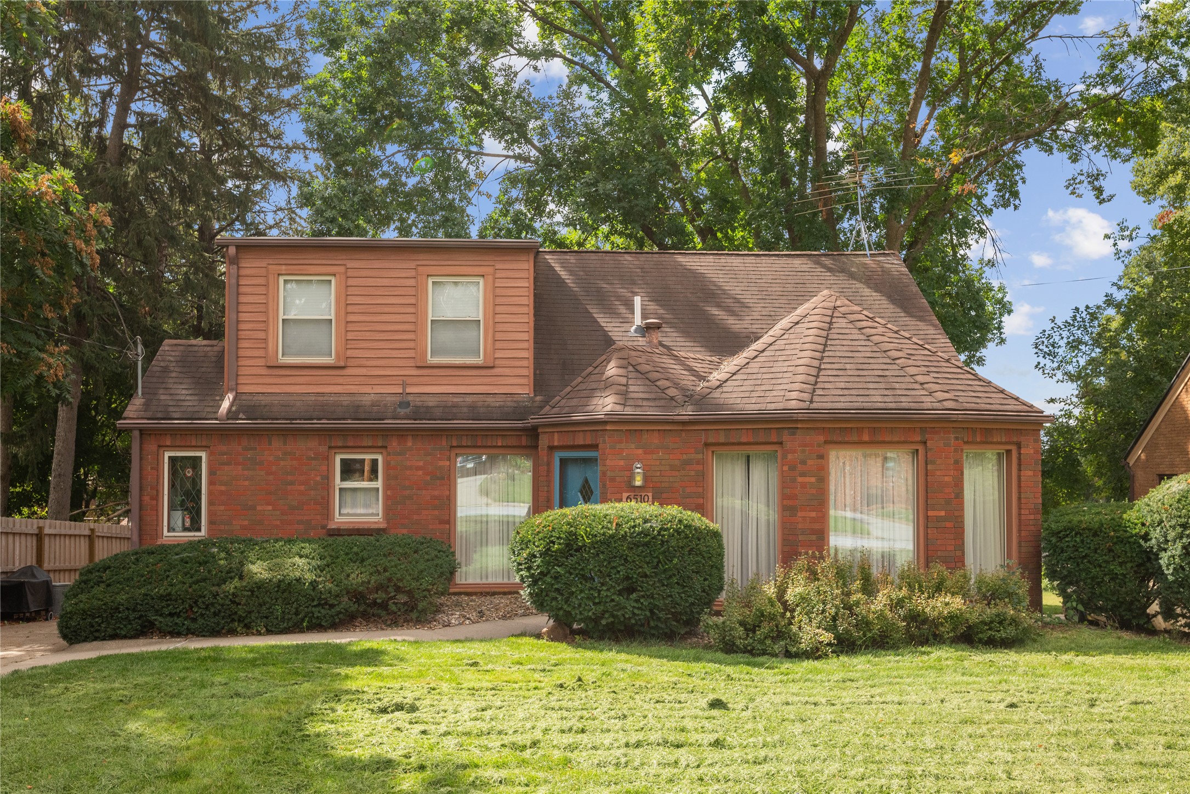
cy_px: 397
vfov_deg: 43.6
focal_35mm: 30
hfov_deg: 61.9
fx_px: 992
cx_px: 595
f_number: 9
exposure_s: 1/640
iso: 800
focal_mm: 30
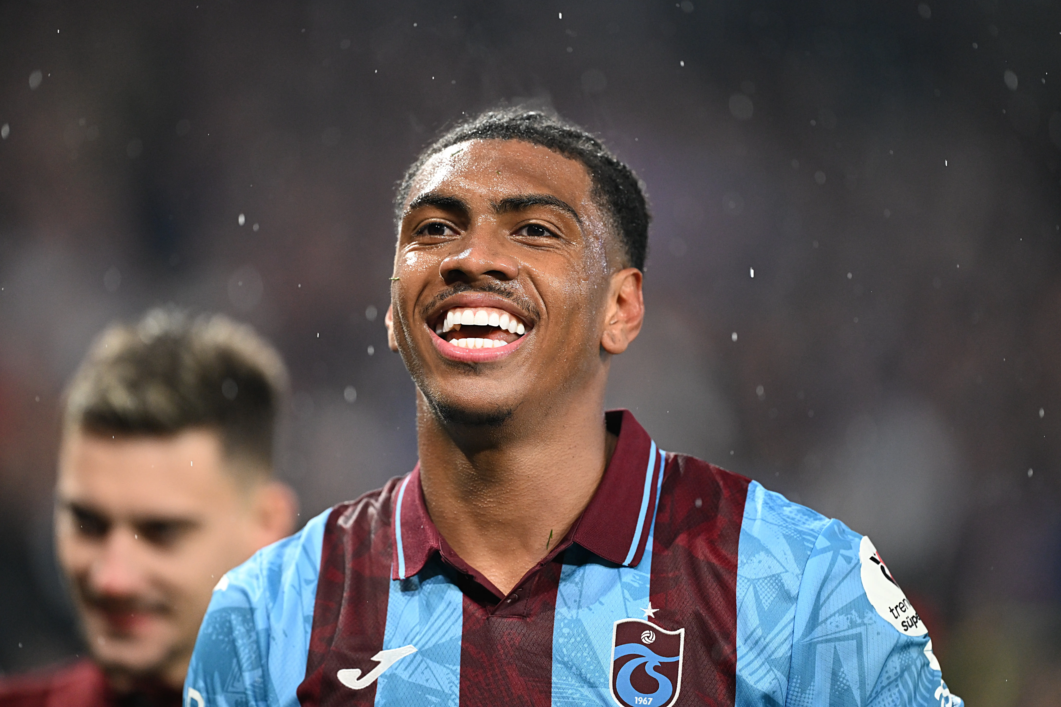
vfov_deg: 3.4
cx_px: 530
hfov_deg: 5.2
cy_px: 354
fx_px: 11788
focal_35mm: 400
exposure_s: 1/1600
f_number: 2.8
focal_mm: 400
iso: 2500
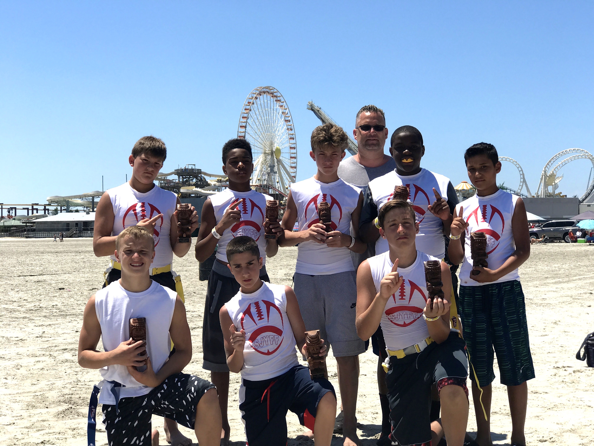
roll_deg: -0.5
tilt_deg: +0.4
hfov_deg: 33.8
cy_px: 223
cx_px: 297
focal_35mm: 57
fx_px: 978
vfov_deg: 25.7
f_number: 2.8
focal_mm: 6.6
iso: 20
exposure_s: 1/1140
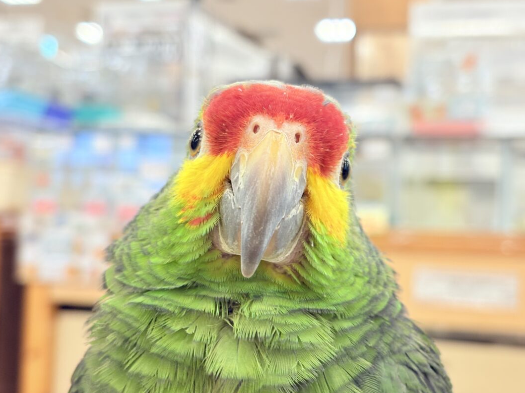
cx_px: 278
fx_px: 895
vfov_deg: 24.8
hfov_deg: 32.7
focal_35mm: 59
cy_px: 203
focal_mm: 5.96
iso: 64
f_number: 1.6
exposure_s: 1/50
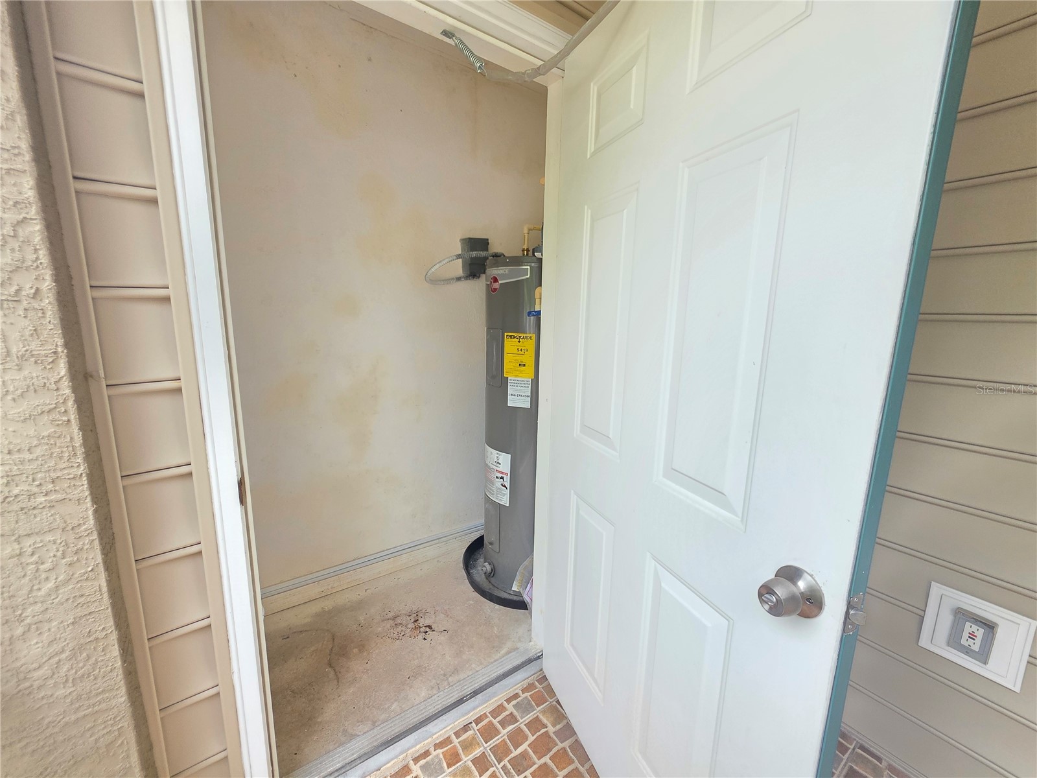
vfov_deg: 89.9
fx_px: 389
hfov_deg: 106.2
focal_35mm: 13
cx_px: 518
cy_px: 389
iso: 320
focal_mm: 2.2
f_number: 1.9
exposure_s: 1/359
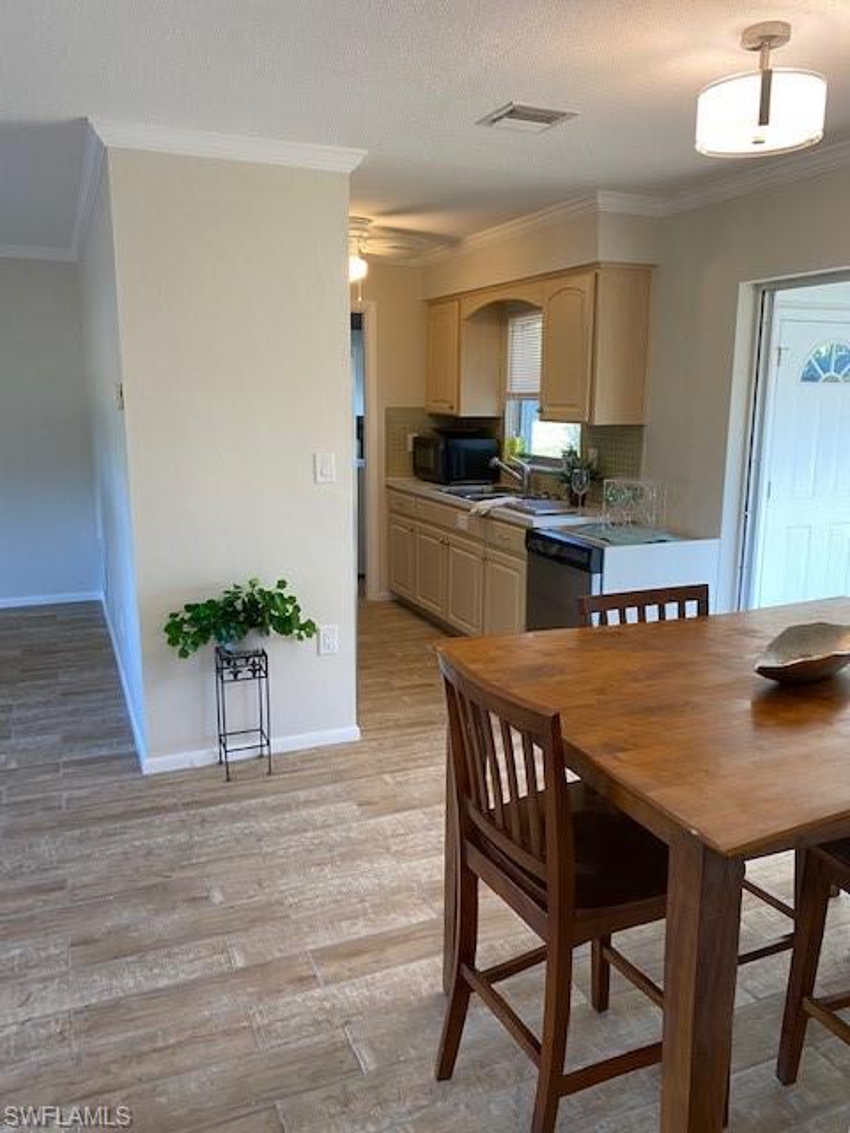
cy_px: 566
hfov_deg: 53.1
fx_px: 851
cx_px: 425
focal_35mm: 26
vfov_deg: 67.3
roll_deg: -1.3
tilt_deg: -10.8
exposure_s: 1/60
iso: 80
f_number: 1.8
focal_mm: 4.25
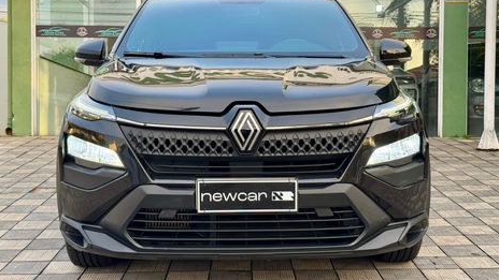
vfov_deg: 22.6
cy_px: 131
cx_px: 251
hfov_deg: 39.2
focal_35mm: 53
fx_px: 701
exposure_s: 1/193
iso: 160
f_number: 1.78
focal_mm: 6.76
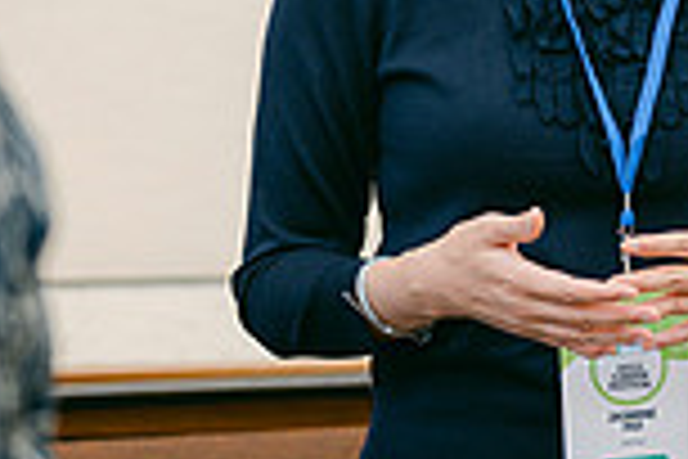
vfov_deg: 7.0
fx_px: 3745
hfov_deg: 10.5
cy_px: 36
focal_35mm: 196
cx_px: 549
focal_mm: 50
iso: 320
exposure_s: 1/125
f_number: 2
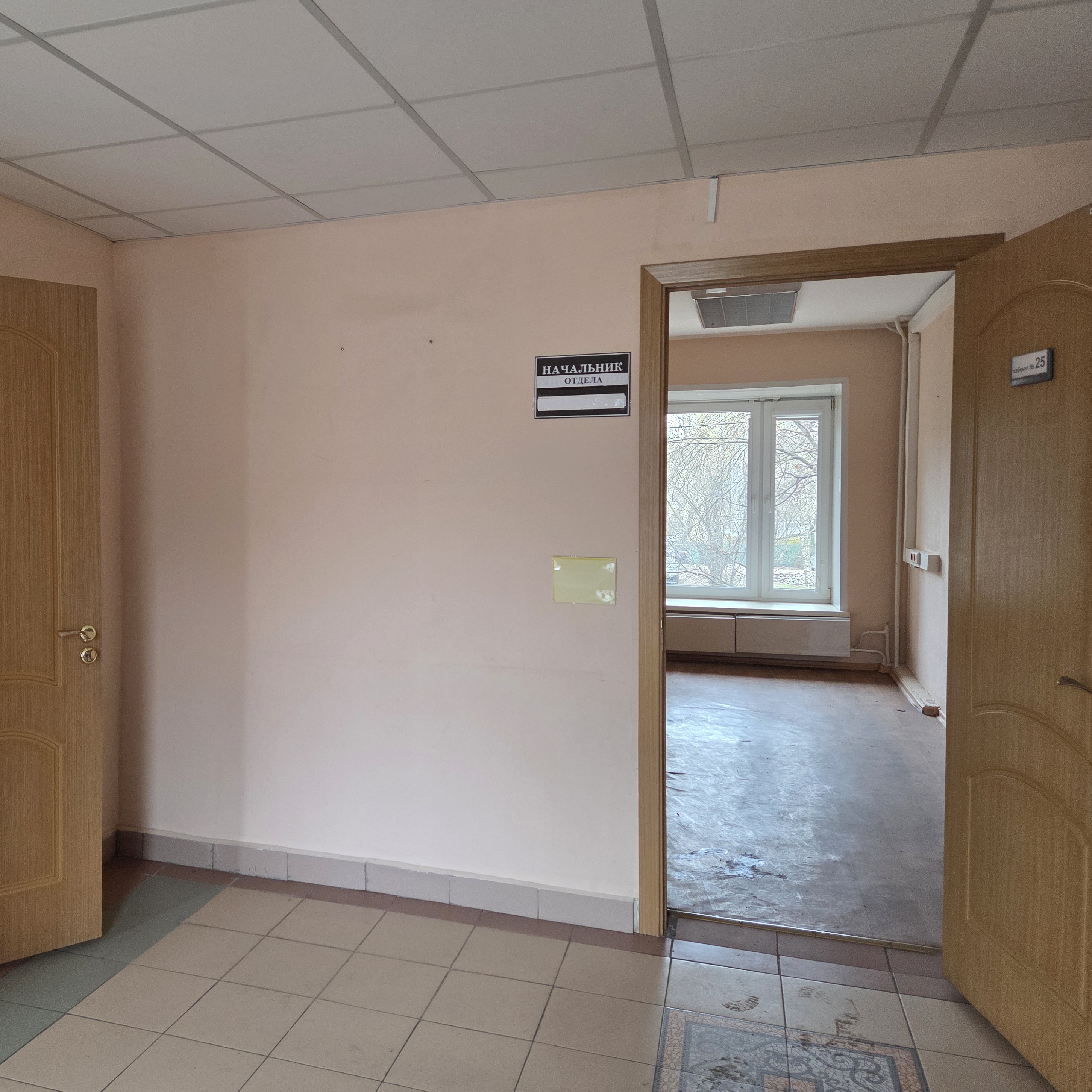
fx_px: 999
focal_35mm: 28
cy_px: 537
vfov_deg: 57.3
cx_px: 361
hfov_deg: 56.1
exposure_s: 1/100
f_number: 1.8
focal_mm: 5.4
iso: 250
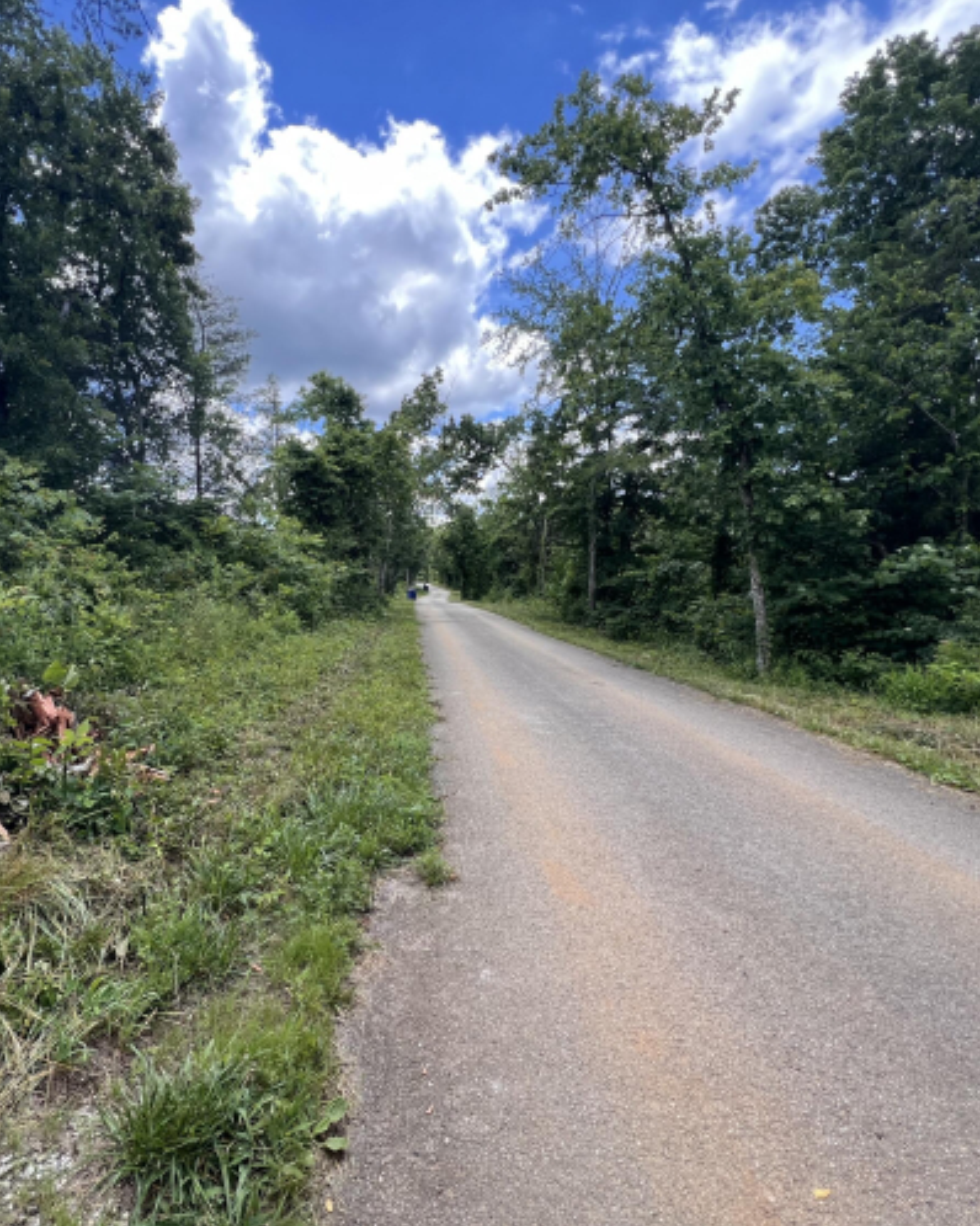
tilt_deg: -4.1
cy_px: 613
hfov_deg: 76.1
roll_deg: +3.8
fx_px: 617
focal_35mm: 17
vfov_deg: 89.7
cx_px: 393
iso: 32
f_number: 1.8
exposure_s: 1/389
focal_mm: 1.57
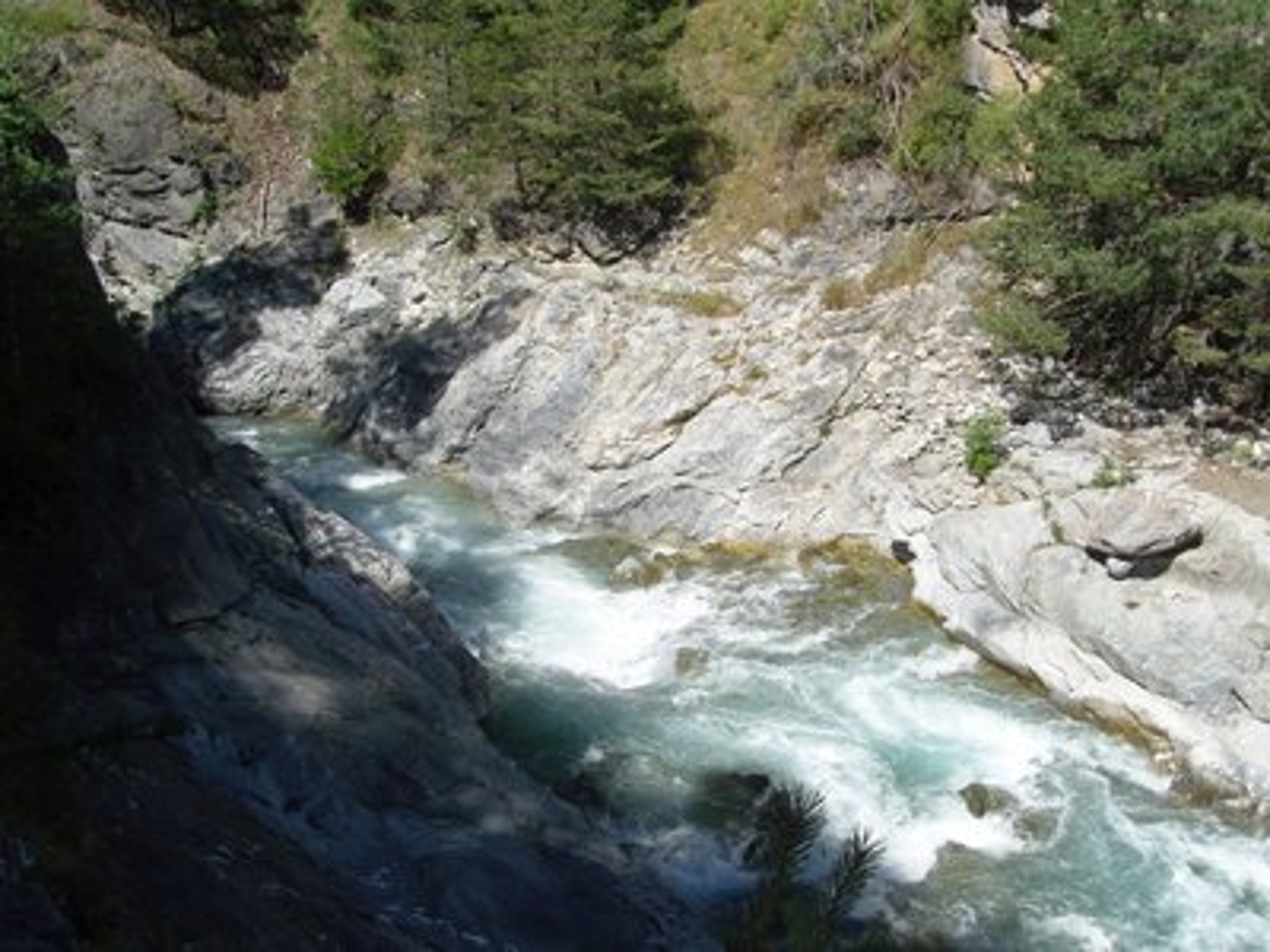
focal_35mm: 37
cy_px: 476
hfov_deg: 50.1
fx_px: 1357
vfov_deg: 38.7
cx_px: 635
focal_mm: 6.2
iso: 80
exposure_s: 1/250
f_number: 7
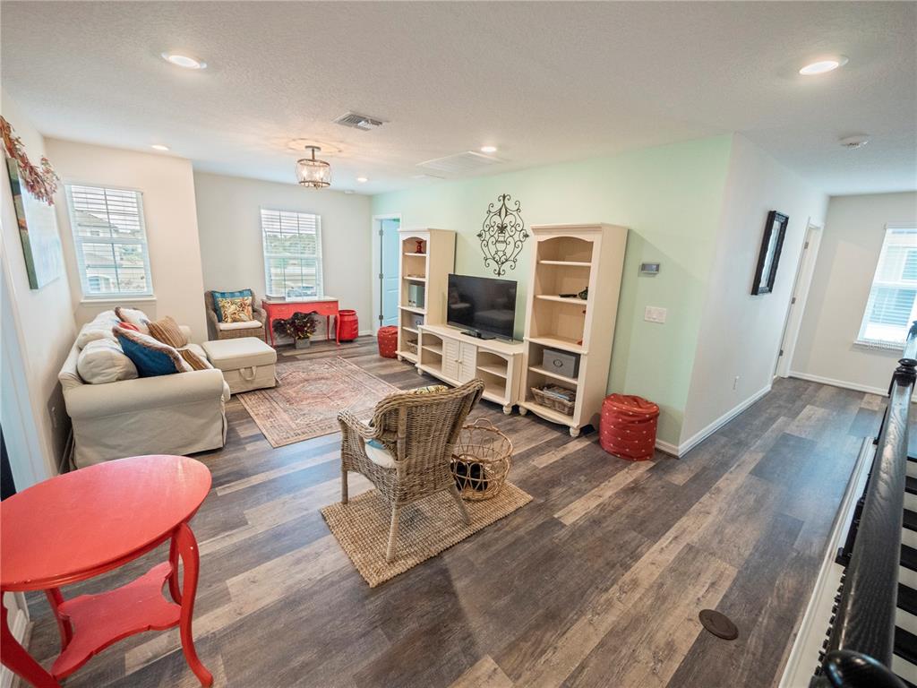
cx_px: 458
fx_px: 371
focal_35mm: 14
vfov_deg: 85.7
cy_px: 344
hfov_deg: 102.1
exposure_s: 1/60
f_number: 4
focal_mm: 7
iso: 1250
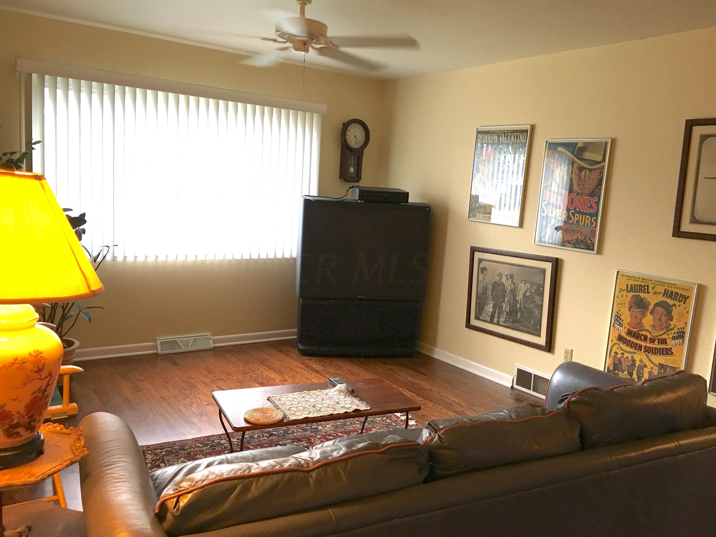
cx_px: 358
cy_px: 268
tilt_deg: -7.8
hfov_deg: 61.7
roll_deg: -3.5
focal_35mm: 29
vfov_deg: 48.2
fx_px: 600
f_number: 2.2
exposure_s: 1/15
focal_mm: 4.15
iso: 40
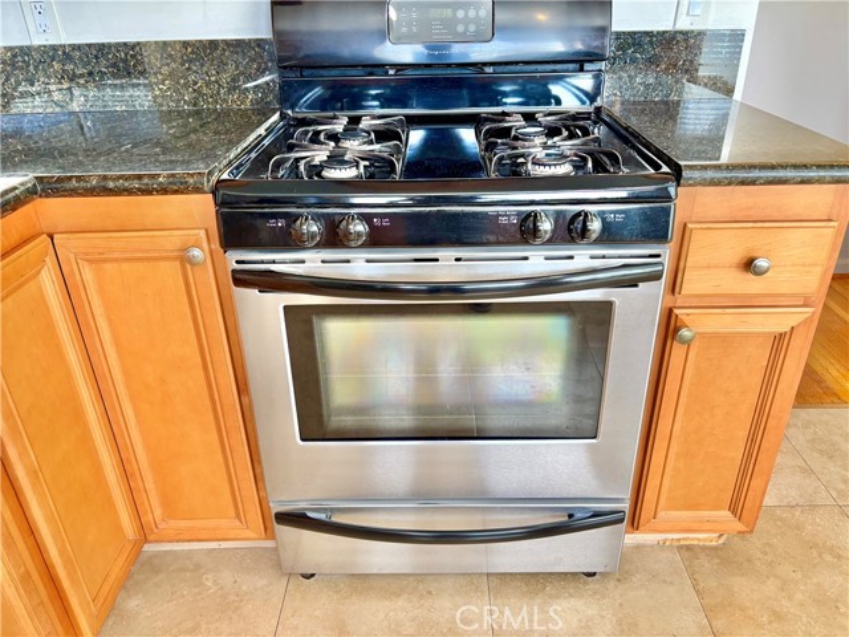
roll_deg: +1.5
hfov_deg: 67.3
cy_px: 318
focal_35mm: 26
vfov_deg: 53.1
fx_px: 638
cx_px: 424
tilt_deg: -27.8
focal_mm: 5.96
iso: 125
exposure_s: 1/120
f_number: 1.6
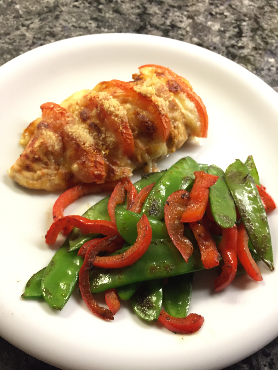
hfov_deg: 48.2
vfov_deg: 61.7
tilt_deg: -57.4
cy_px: 185
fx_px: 311
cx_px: 139
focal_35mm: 29
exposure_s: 1/33
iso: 160
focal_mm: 4.15
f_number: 2.2
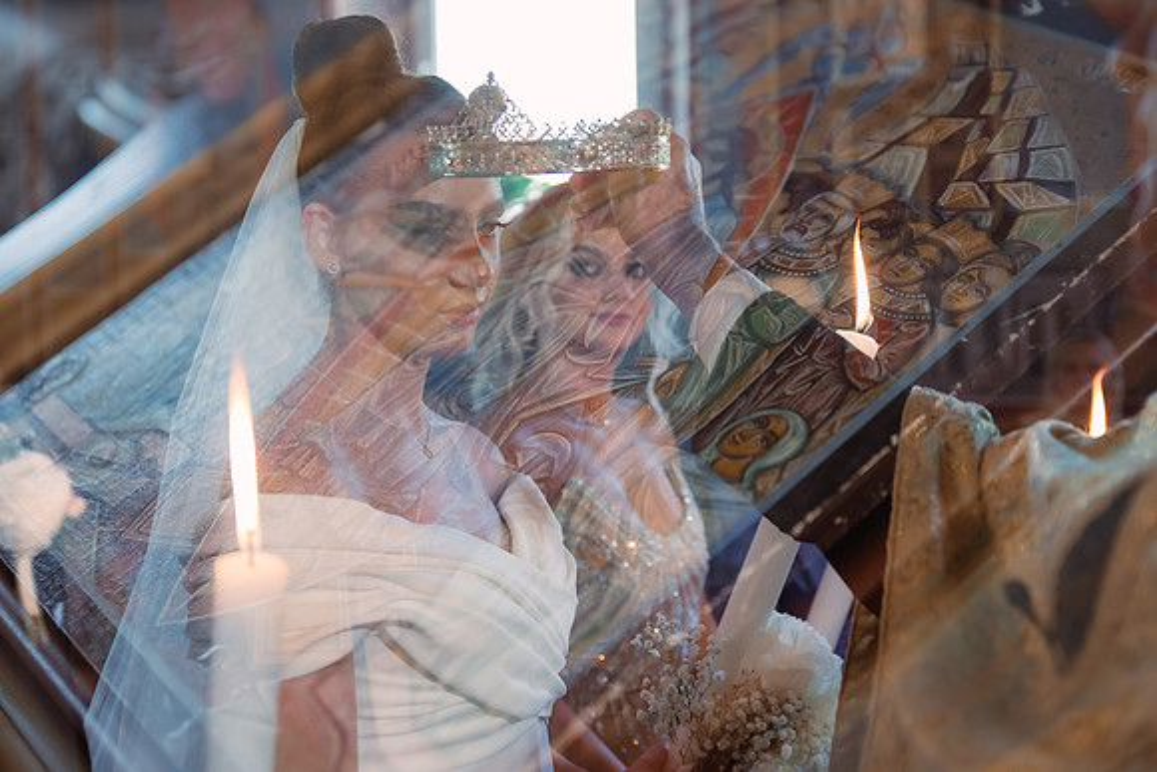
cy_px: 365
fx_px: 1576
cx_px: 527
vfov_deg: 27.5
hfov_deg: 40.3
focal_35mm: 49
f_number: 2.8
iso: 1250
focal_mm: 45
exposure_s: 1/200
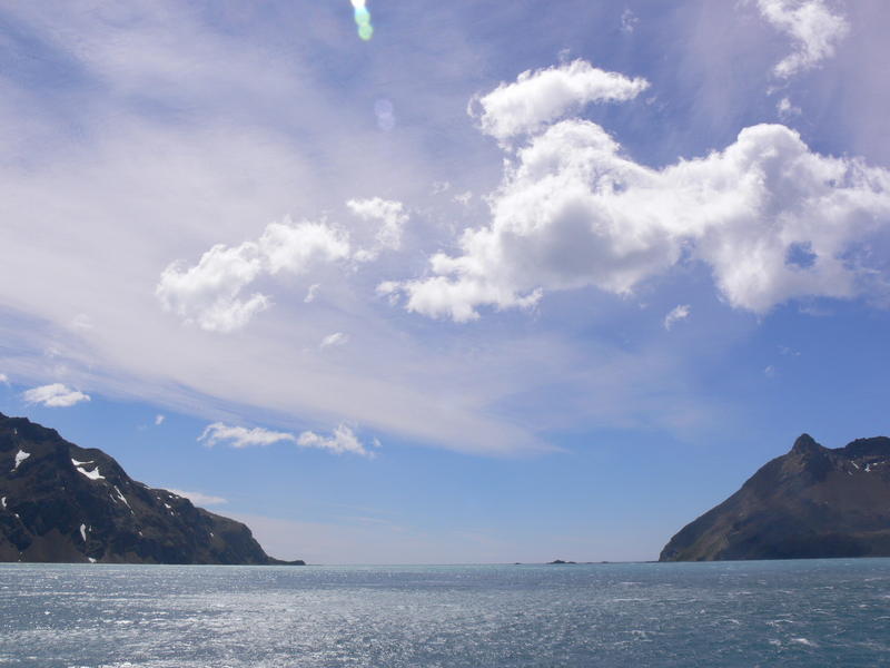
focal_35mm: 35
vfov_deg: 40.7
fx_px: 900
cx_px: 445
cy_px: 334
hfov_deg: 52.6
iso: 80
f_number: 8
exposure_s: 1/400
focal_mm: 7.4
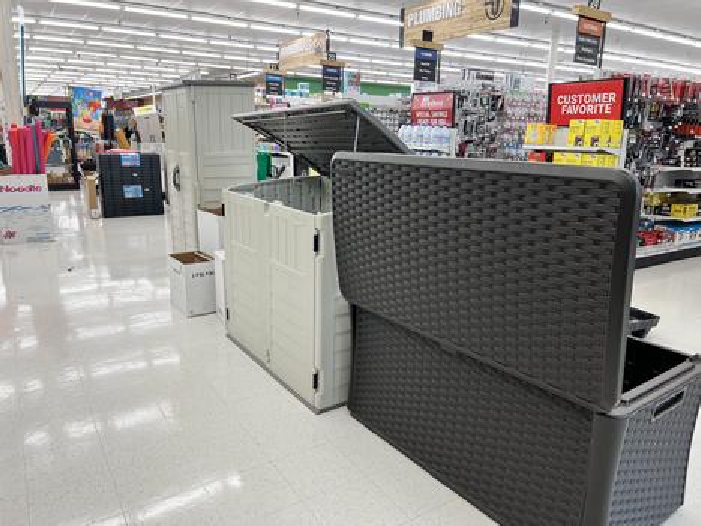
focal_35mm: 26
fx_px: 526
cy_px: 263
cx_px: 350
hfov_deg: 67.3
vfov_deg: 53.0
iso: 40
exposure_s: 1/120
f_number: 1.5
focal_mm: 5.7
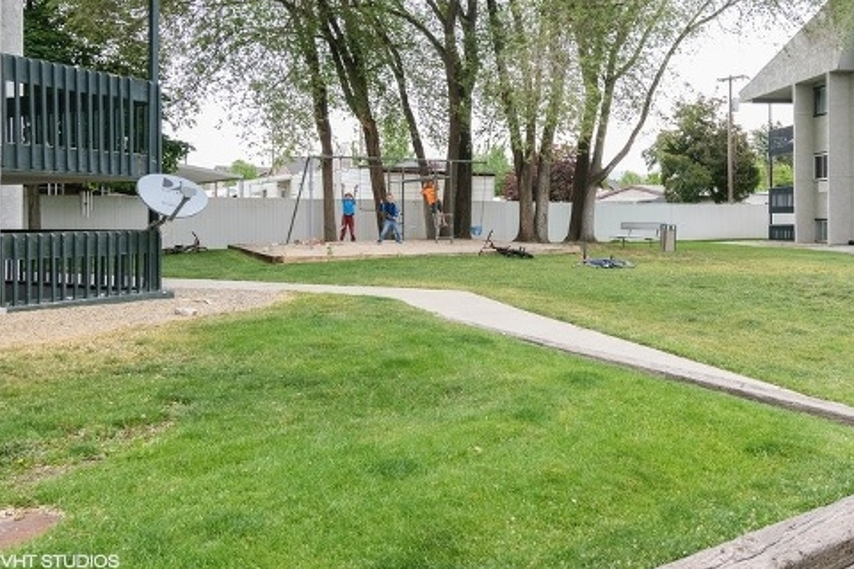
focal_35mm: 32
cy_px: 204
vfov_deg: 40.7
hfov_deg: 58.0
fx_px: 759
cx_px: 536
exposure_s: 1/50
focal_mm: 16
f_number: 8
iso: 200
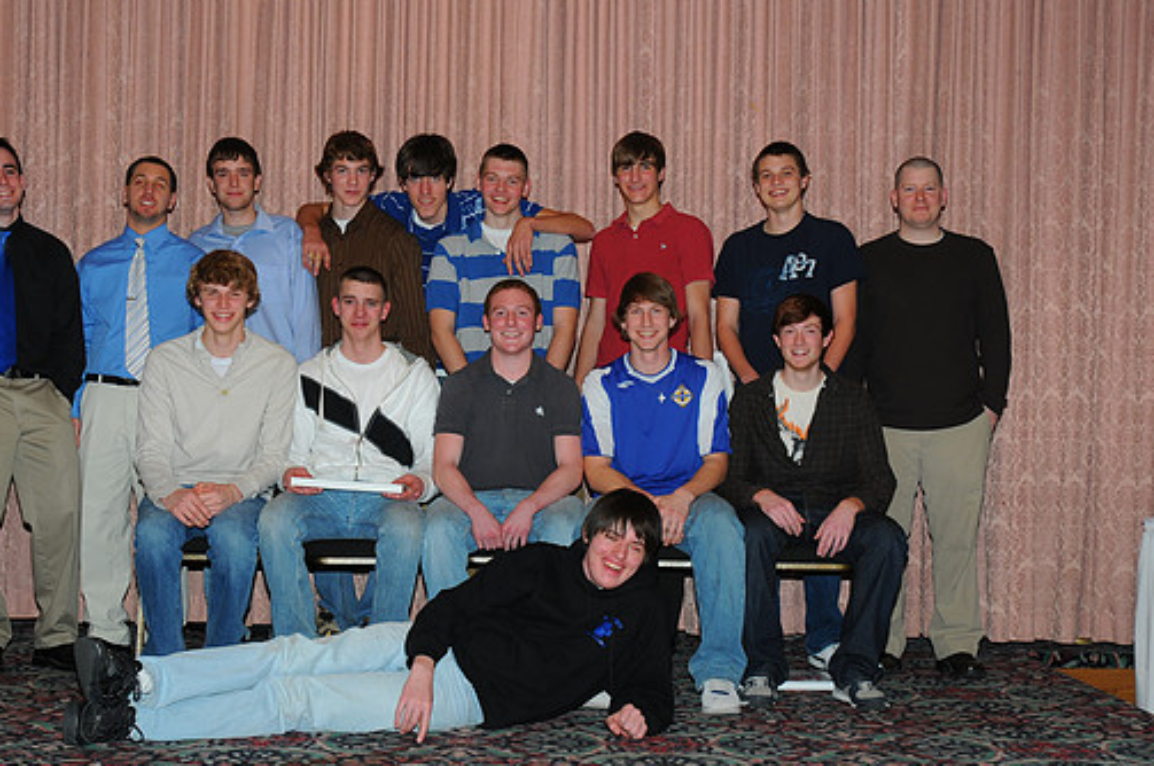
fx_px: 1939
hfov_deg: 33.1
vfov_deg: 22.3
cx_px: 532
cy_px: 407
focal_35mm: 61
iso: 200
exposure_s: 1/60
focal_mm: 35
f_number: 6.3
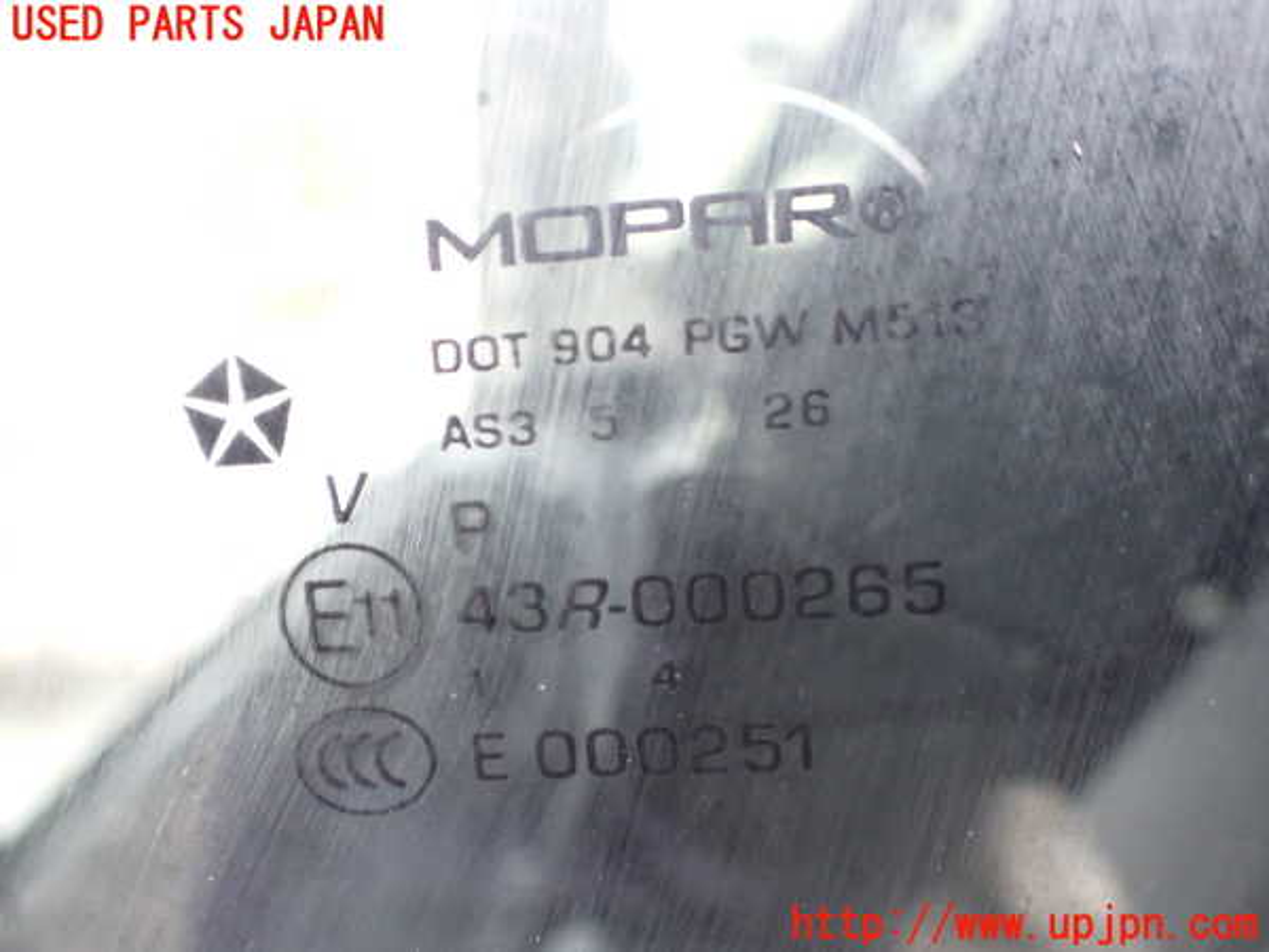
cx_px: 634
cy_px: 476
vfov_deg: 46.8
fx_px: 1100
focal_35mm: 30
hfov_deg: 60.0
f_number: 2.3
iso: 1000
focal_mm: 5.4
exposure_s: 1/30
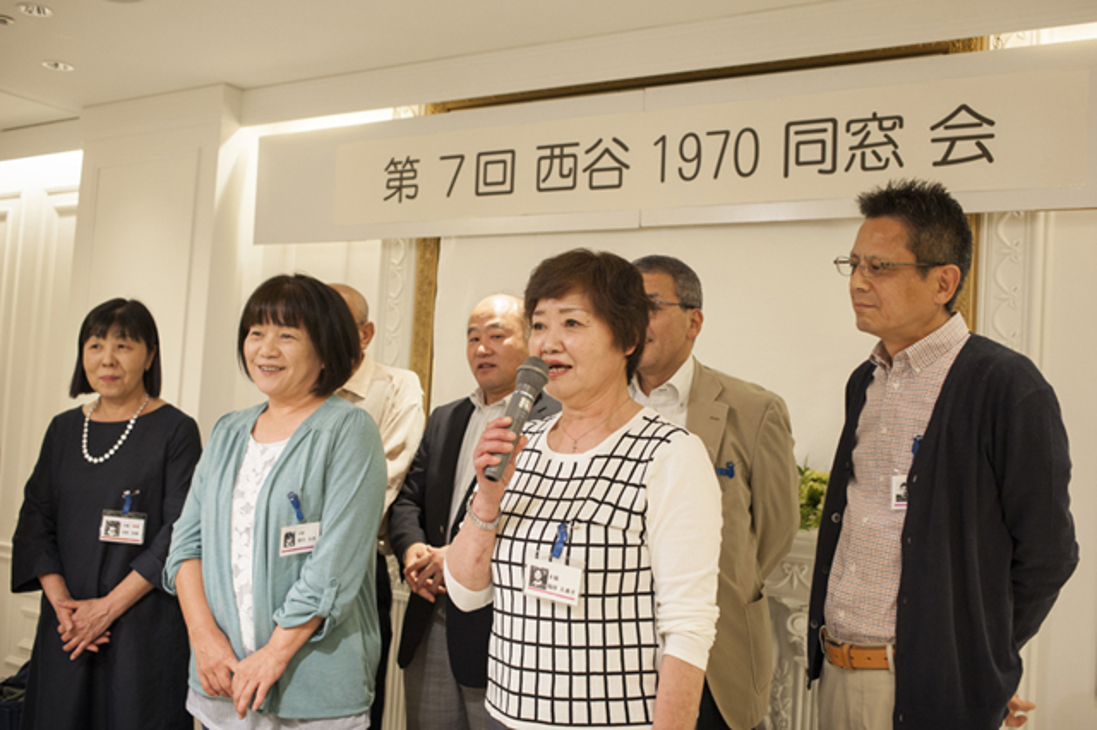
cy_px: 365
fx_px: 1066
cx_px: 548
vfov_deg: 37.8
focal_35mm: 35
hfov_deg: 54.5
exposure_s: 1/100
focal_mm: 35
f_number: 5.6
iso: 400
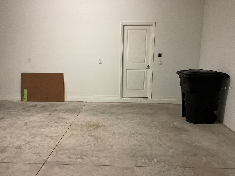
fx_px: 197
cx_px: 118
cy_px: 88
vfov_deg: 48.2
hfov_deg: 61.7
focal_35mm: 29
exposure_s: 1/60
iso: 160
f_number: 1.8
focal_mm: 3
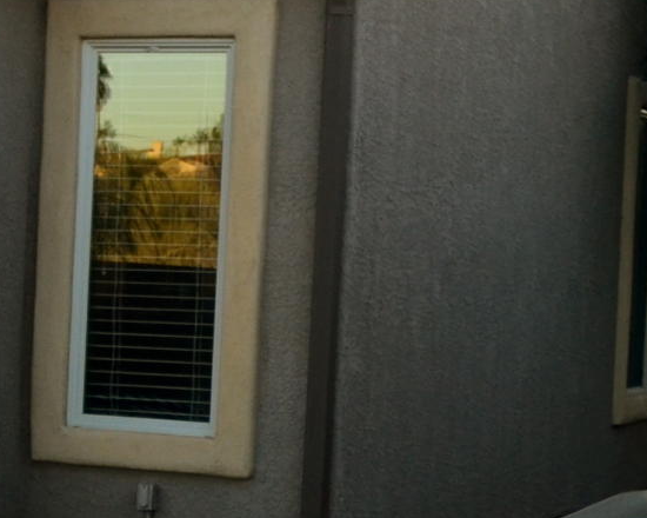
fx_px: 2643
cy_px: 343
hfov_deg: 13.0
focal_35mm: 138
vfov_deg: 11.2
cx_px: -394
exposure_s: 1/250
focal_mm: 18
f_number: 6.3
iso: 320
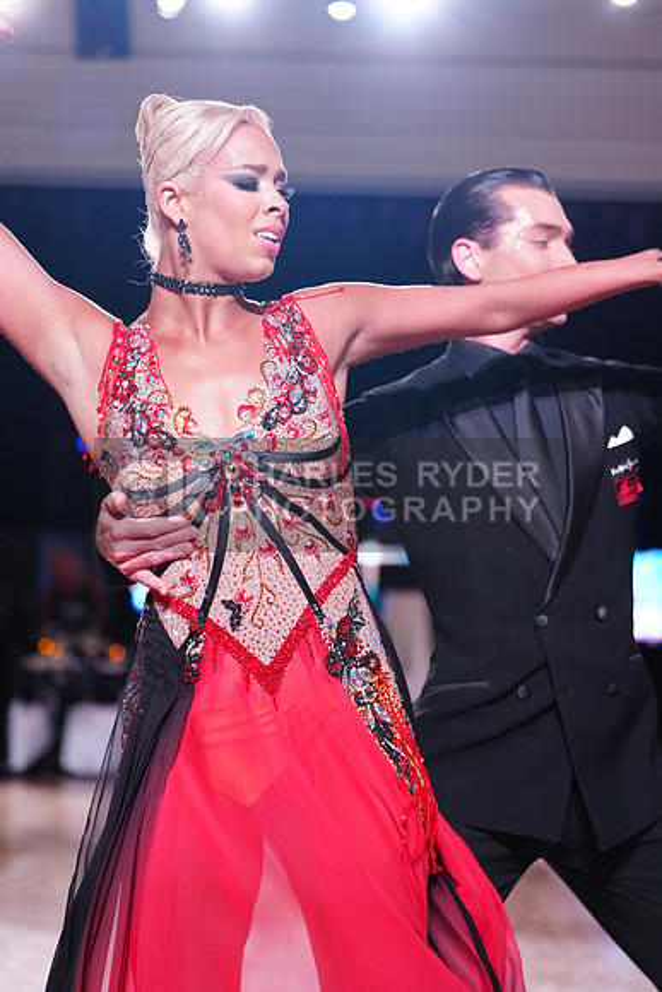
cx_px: 331
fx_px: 2095
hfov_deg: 18.0
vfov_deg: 26.6
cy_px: 496
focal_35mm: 76
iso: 1600
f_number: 2.8
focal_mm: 76
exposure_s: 1/400
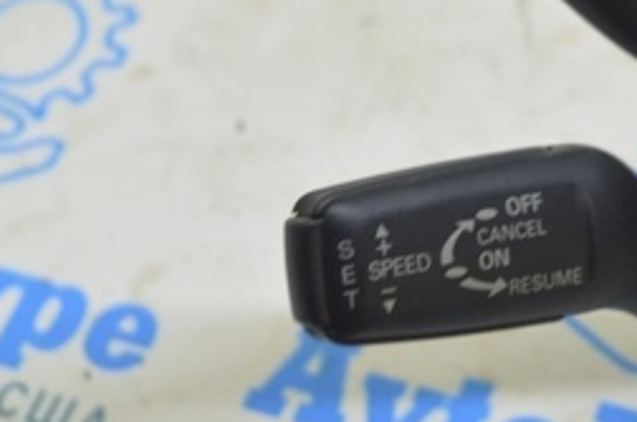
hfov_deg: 15.4
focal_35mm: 133
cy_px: -4
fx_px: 2354
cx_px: 402
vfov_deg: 10.2
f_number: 5.6
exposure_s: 1/20
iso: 400
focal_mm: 35
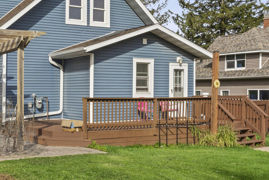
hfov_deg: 37.9
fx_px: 381
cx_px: 68
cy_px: 100
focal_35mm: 51
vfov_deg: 26.5
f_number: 16
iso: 640
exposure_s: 1/30
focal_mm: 26
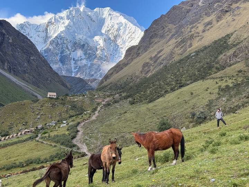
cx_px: 124
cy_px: 94
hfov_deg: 39.7
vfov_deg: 30.3
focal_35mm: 48
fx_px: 345
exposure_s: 1/534
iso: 64
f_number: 1.78
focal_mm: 6.76
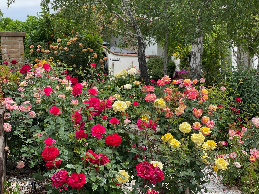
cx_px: 130
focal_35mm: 52
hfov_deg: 36.8
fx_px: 389
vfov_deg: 28.0
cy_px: 97
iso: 20
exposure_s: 1/585
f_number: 2
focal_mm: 6
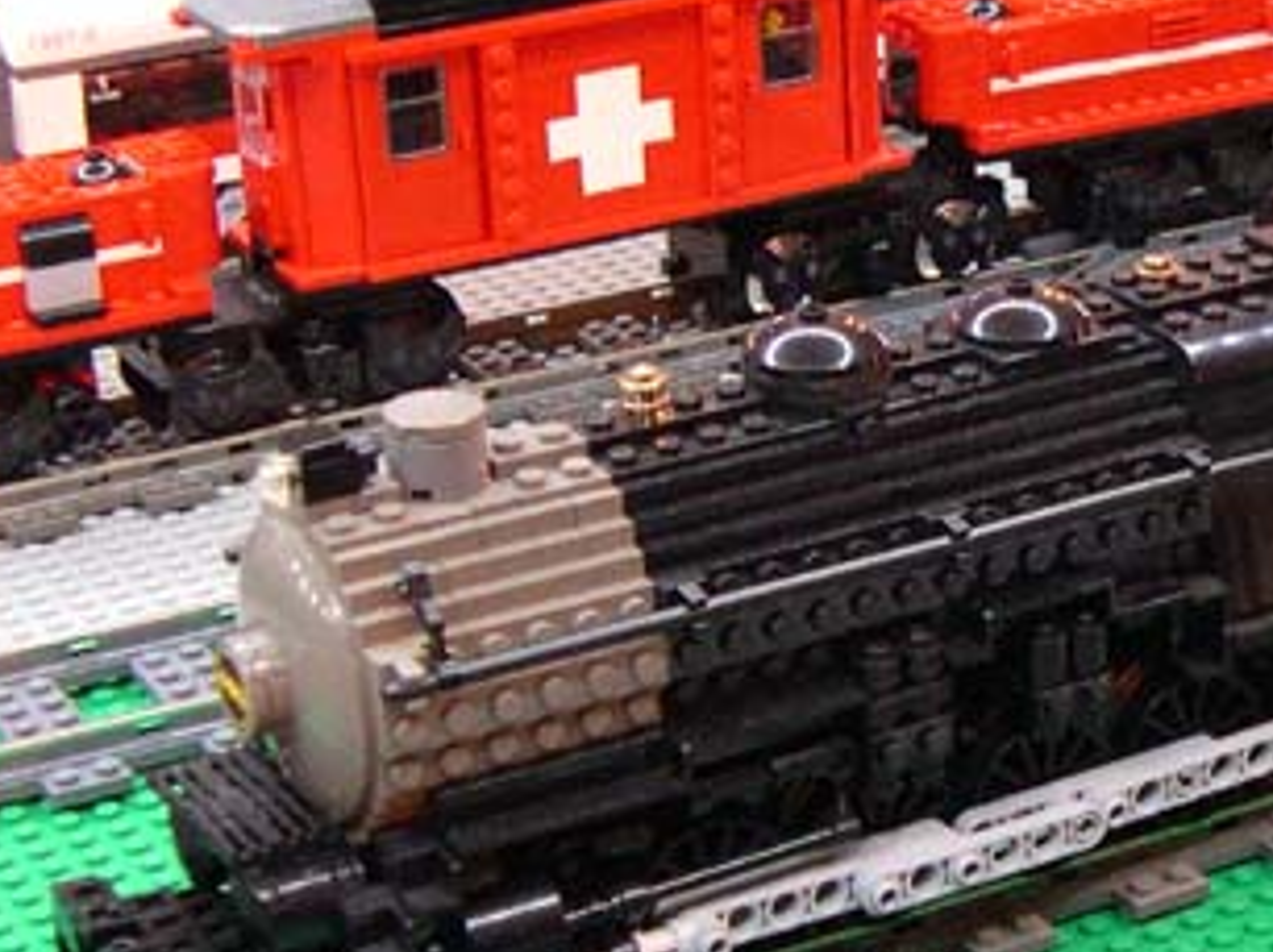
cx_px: 1011
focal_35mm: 136
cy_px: 499
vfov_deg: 10.9
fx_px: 4997
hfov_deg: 14.4
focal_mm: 11.1
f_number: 3.2
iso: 400
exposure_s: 1/4.4
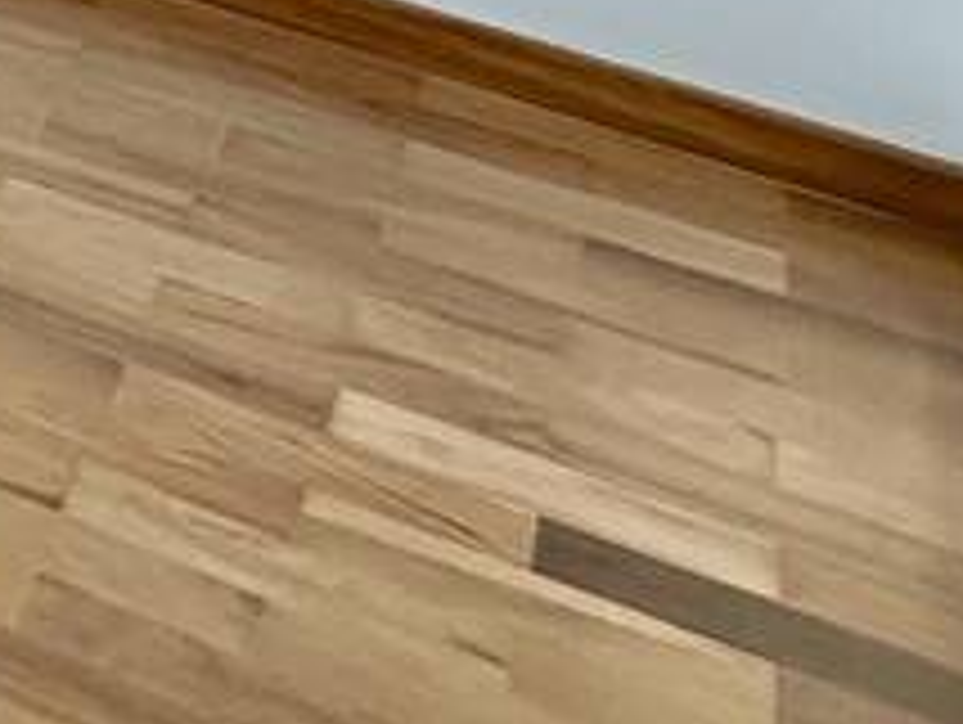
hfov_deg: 12.1
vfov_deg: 11.3
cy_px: -1304
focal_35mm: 94
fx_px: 2618
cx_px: -1791
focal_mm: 2.22
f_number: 2.2
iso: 40
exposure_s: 1/282
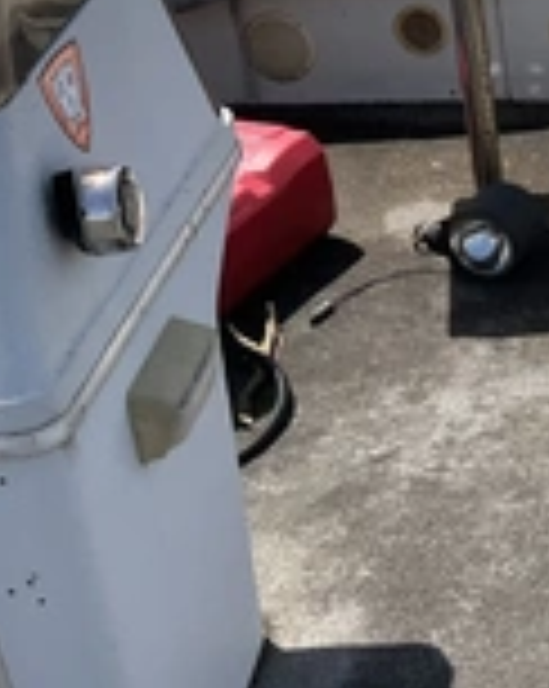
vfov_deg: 25.7
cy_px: 324
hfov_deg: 18.0
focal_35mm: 74
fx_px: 1506
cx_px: 873
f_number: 1.8
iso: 25
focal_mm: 3
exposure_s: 1/1626
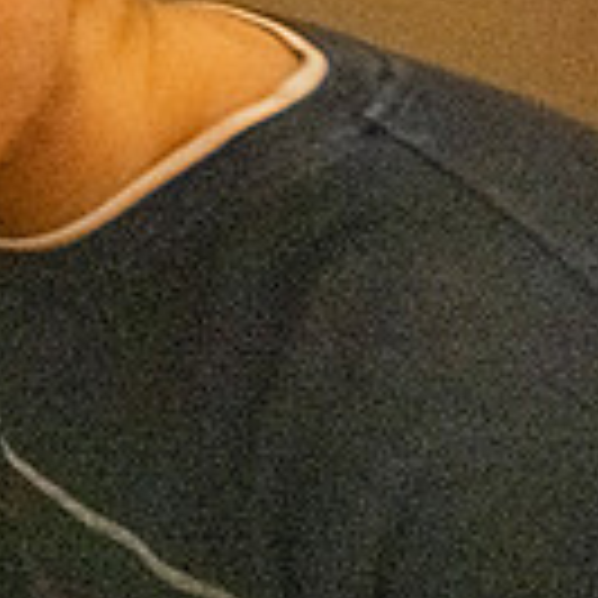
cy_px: -11
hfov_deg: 18.6
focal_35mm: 52
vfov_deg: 30.3
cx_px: -629
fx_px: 1016
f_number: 4
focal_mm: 14
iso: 32254
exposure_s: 1/160
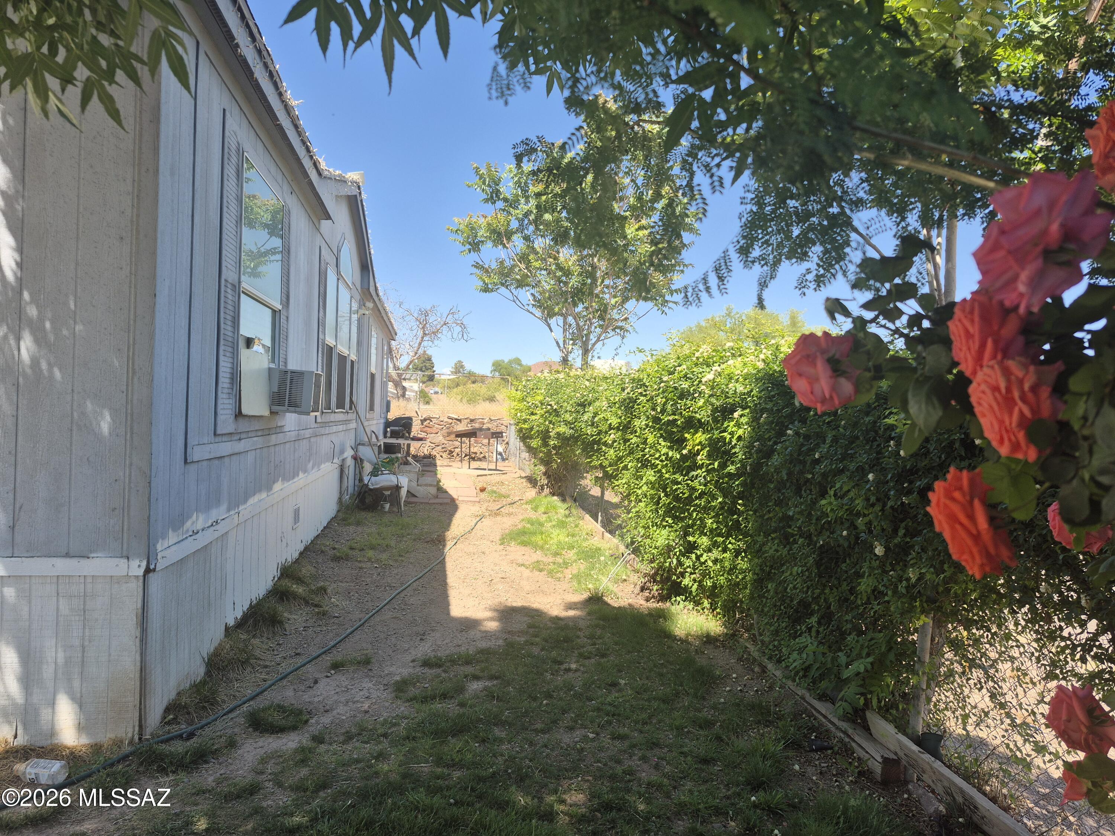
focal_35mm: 23
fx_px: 741
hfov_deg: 73.9
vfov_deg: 58.9
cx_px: 558
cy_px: 418
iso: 25
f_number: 1.8
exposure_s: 1/754
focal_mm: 5.4
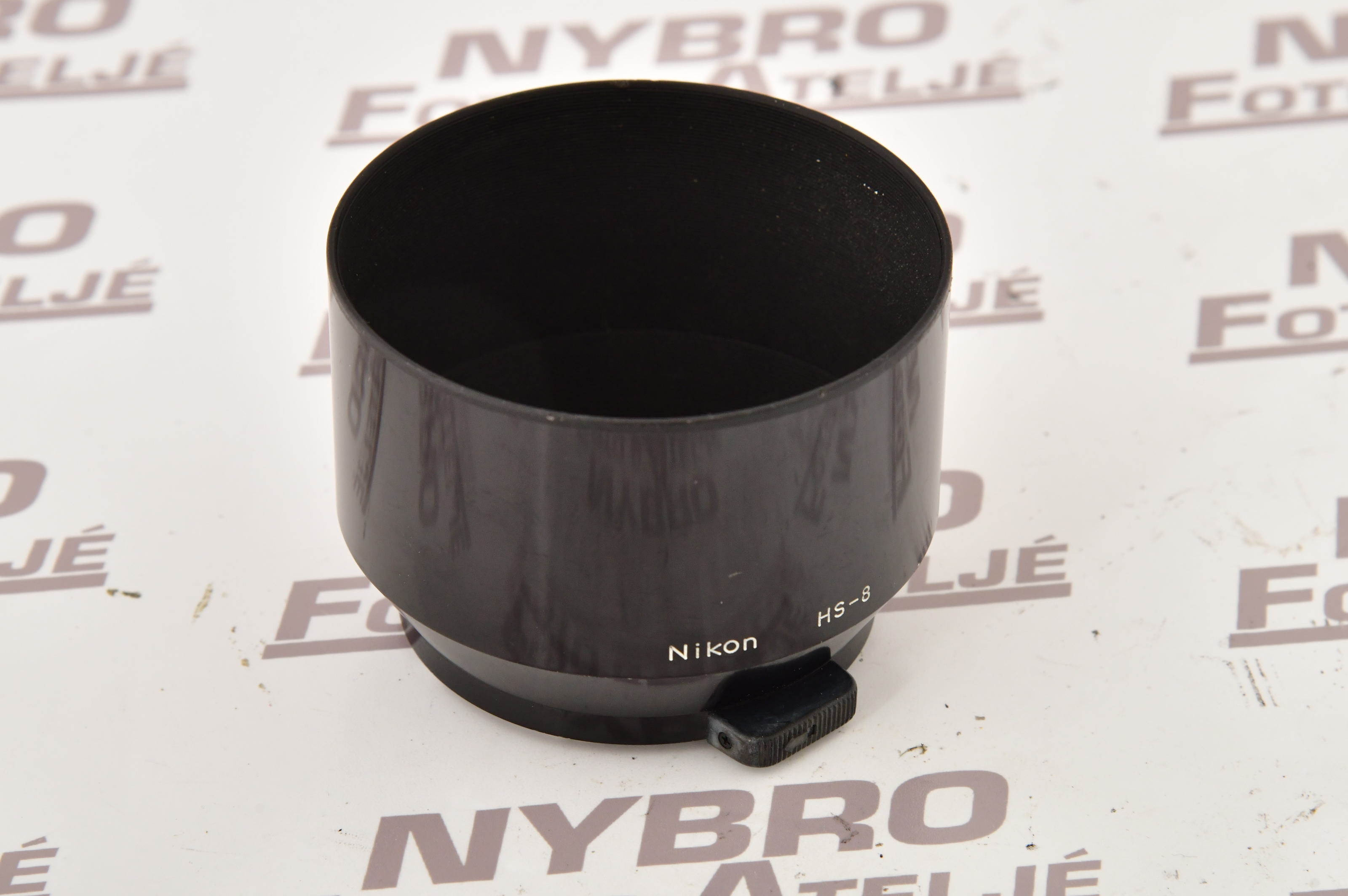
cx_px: 674
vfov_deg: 11.4
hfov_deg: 17.1
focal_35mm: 120
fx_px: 4490
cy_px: 448
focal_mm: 120
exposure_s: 1/200
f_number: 11
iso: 1000
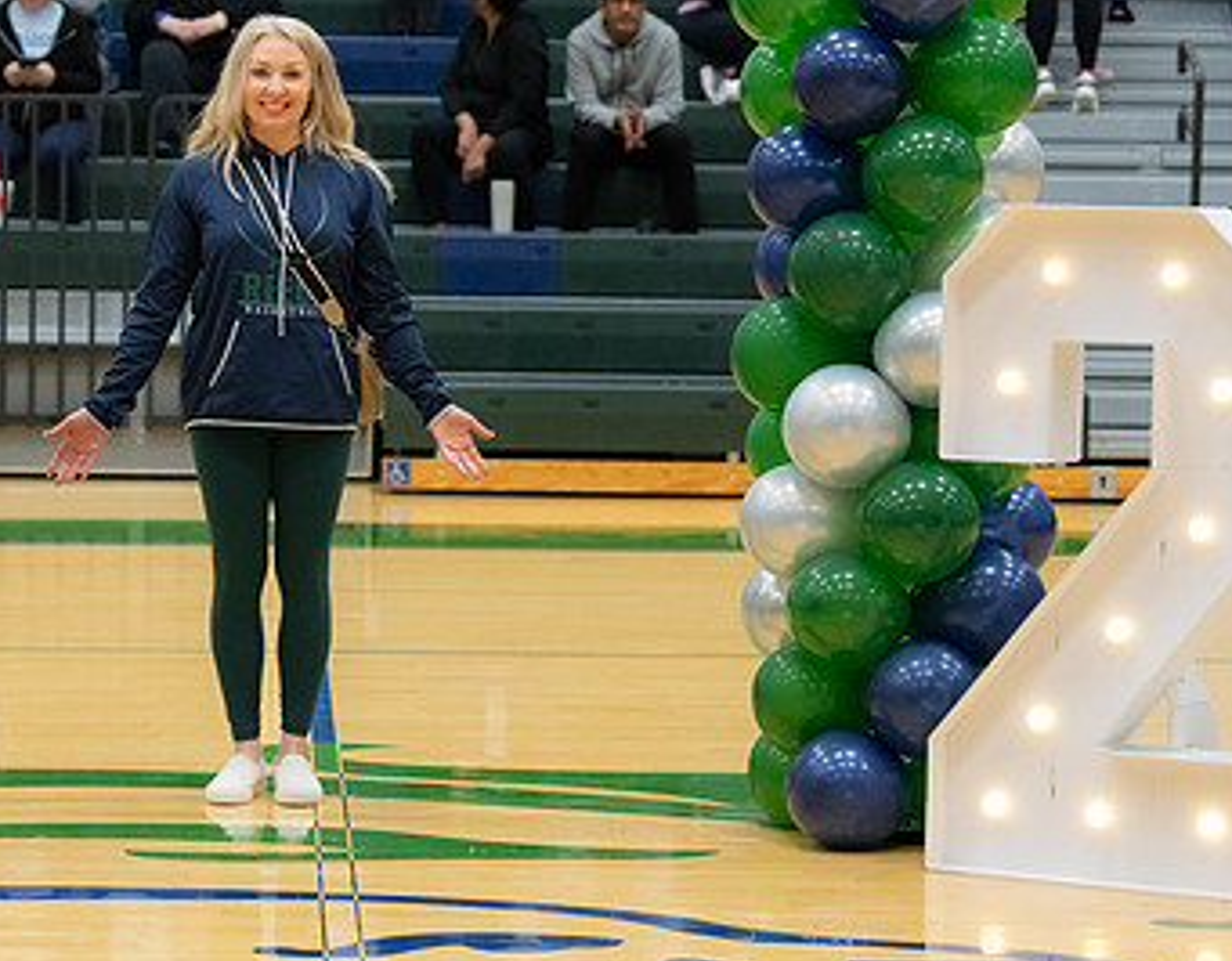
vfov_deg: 11.4
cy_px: 314
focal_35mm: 133
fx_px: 4803
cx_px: 309
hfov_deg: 14.6
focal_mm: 70
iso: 3200
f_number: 2.8
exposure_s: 1/320
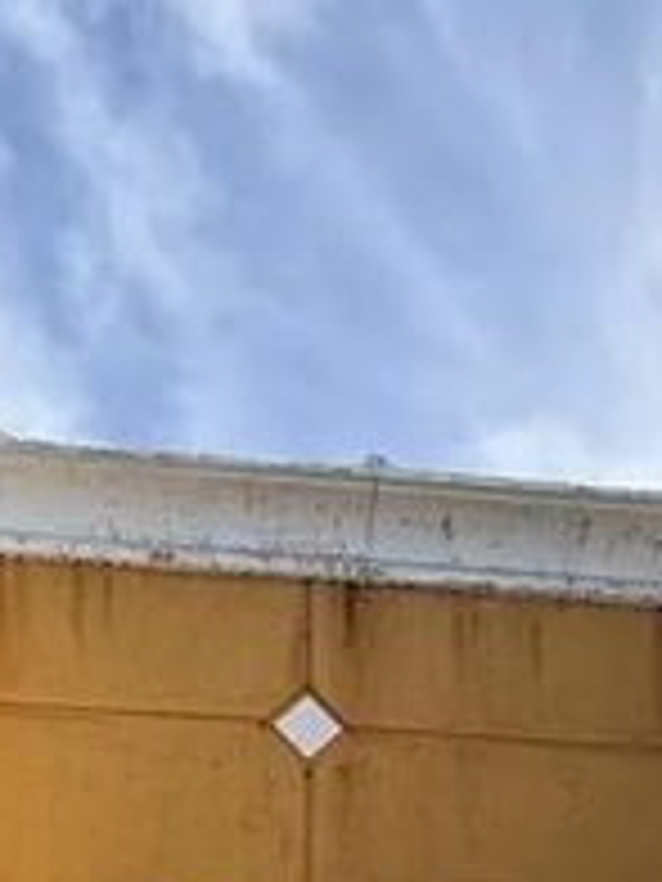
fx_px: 1555
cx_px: 162
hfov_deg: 23.8
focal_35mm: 61
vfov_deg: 22.5
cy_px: 1487
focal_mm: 2.22
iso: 50
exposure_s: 1/928
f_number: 2.2
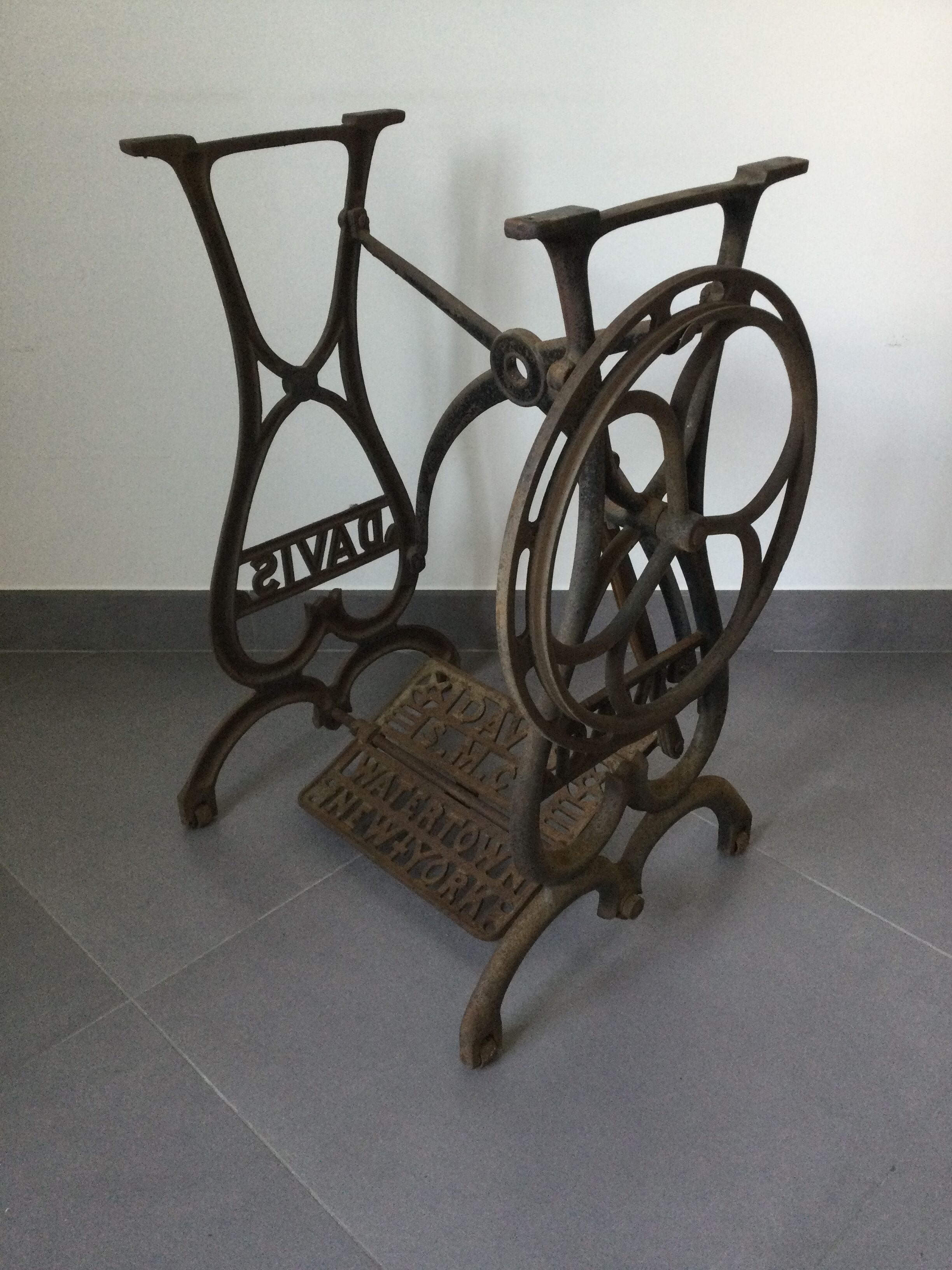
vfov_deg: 58.4
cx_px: 476
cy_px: 635
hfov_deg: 45.4
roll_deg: +0.1
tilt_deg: -29.8
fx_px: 1137
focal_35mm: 31
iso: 160
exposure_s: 1/33
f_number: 2.4
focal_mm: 3.3
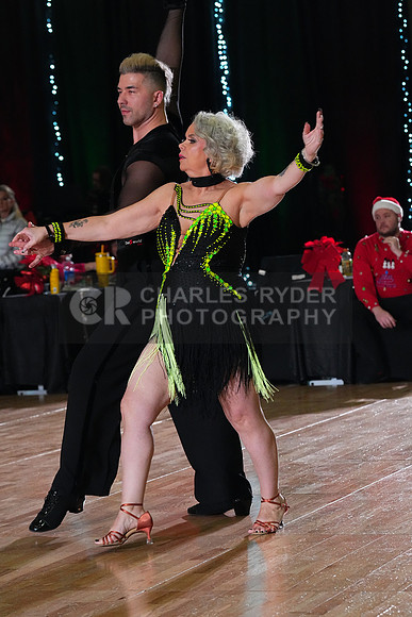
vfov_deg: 17.1
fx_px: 2059
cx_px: 206
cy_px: 308
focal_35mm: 120
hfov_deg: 11.4
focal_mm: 120
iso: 8000
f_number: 6.3
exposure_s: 1/400
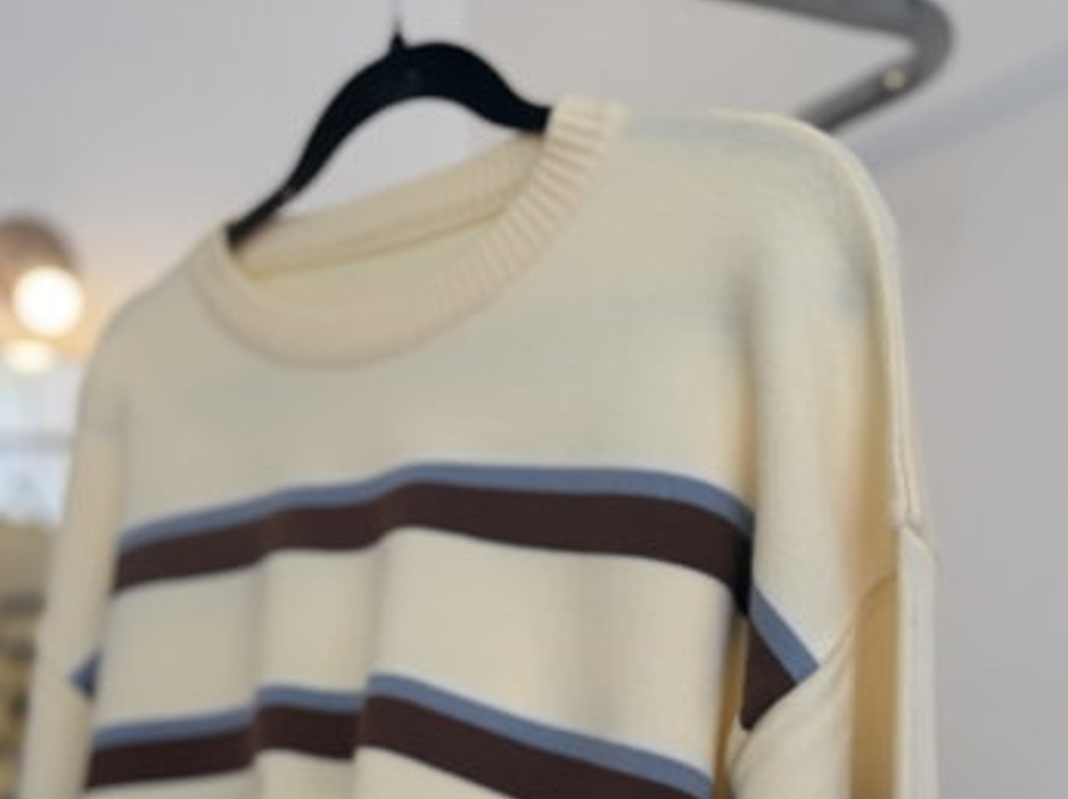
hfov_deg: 50.0
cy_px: 767
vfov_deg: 35.5
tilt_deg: -7.7
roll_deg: +0.3
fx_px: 1141
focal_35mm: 37
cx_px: 460
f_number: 1.78
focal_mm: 6.76
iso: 80
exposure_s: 1/121
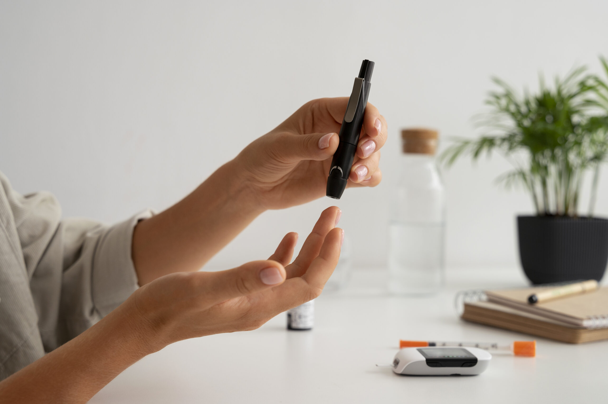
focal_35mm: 55
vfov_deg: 24.6
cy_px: 202
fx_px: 928
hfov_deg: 36.3
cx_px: 304
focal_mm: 55
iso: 640
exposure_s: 1/400
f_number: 4.5
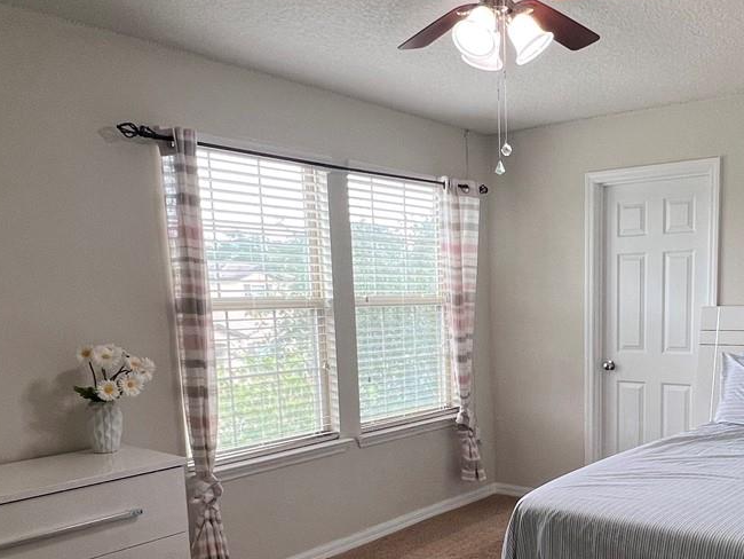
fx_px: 688
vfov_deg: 43.1
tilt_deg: -9.5
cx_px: 515
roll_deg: +1.1
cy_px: 403
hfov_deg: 55.2
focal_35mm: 32
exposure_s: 1/120
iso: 80
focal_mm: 1.57
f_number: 1.8
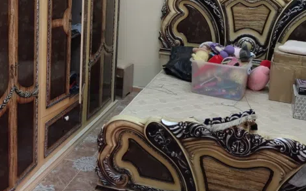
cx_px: 150
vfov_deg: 29.8
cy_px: 37
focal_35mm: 42
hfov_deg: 47.2
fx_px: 350
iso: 250
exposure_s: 1/25
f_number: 1.8
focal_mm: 4.22
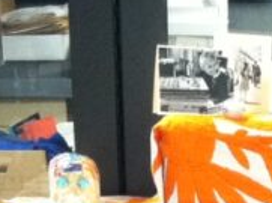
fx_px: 1553
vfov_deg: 6.9
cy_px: 532
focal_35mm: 198
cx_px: 310
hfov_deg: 9.9
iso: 320
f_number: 2.8
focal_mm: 3.85
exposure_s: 1/15
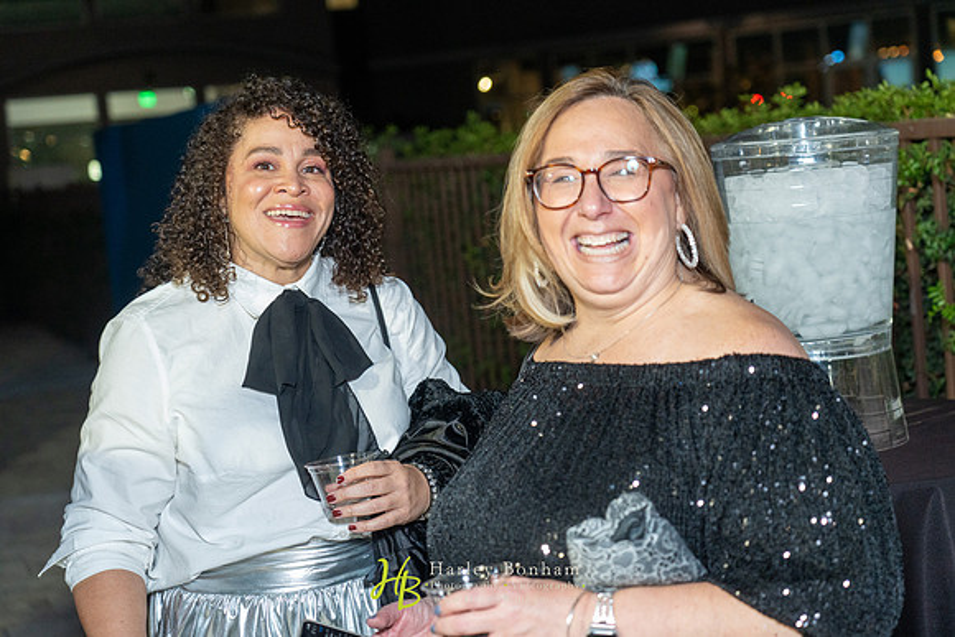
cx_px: 478
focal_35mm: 64
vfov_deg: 21.3
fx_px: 1698
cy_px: 318
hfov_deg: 31.4
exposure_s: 1/80
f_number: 4
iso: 3200
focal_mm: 64
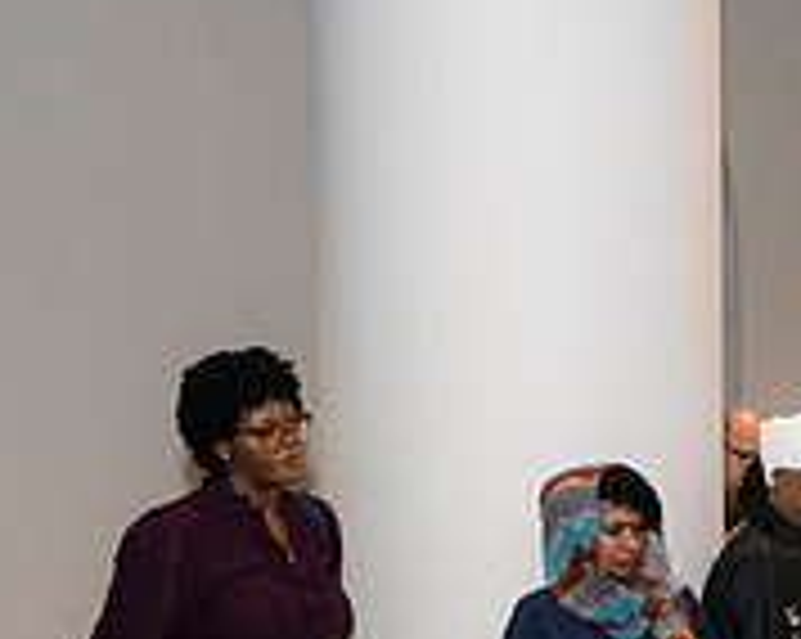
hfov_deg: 18.5
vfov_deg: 15.0
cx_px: 963
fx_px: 2321
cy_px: 821
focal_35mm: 98
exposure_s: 1/125
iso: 3200
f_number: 5
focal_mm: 32
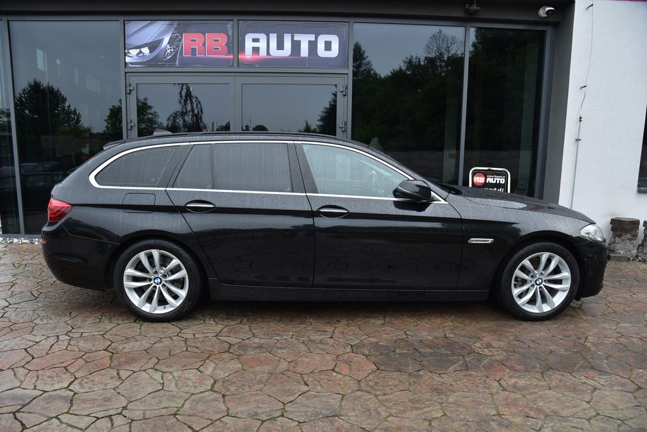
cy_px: 216
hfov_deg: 73.7
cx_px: 324
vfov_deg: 53.2
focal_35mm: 24
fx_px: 432
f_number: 5.6
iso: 500
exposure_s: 1/125
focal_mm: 24
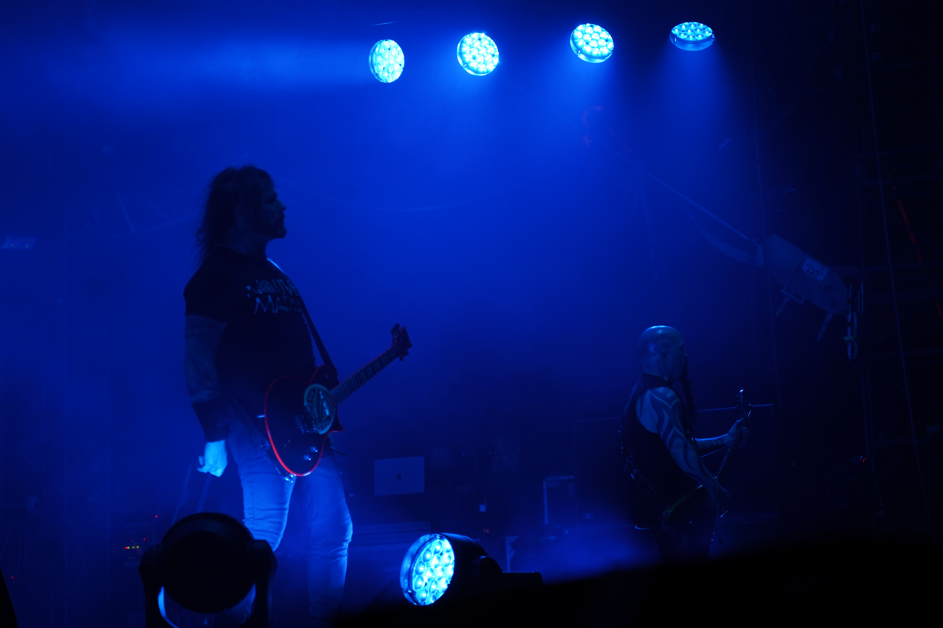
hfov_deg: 19.5
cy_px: 314
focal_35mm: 105
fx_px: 2750
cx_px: 472
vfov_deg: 13.0
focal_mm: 105
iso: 250
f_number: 4
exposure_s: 1/125
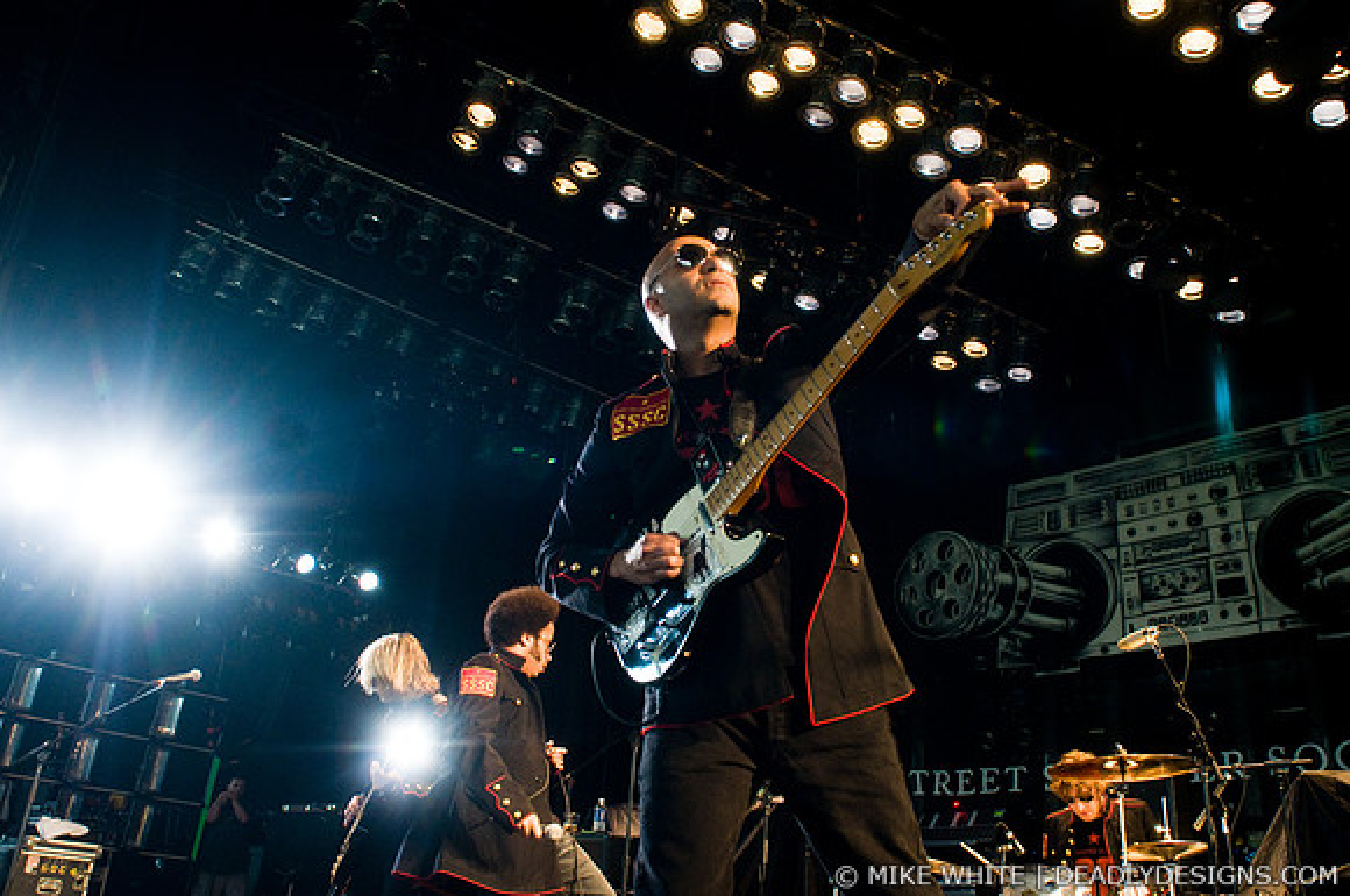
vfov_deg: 43.5
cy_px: 448
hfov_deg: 62.0
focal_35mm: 30
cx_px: 675
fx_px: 1123
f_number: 4
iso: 800
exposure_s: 1/250
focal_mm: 20
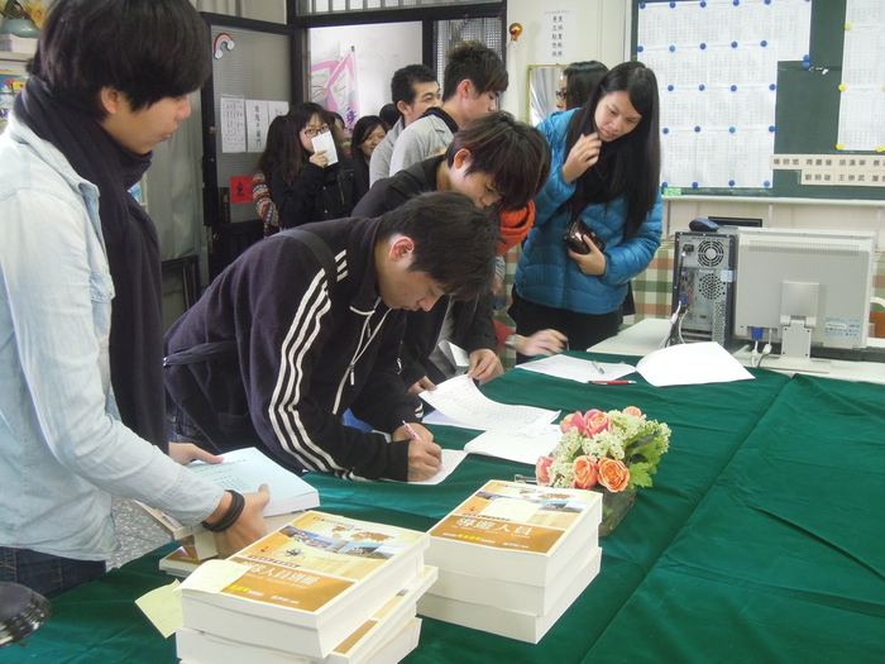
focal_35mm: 40
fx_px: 1023
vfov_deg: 36.0
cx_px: 442
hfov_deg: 46.8
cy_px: 332
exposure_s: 1/40
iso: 400
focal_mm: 7.2
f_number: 3.3
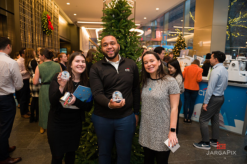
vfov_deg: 53.1
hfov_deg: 73.8
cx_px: 124
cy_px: 82
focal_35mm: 24
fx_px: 165
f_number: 3.2
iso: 400
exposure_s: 1/125
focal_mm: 24
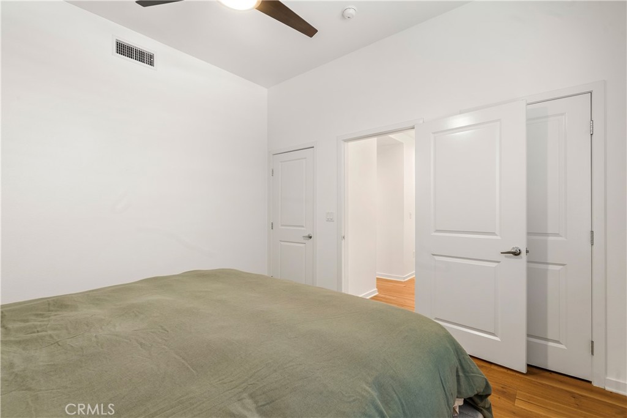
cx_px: 314
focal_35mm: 16
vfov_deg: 73.8
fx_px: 279
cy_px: 209
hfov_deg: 96.7
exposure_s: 2.5
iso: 320
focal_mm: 16
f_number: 9
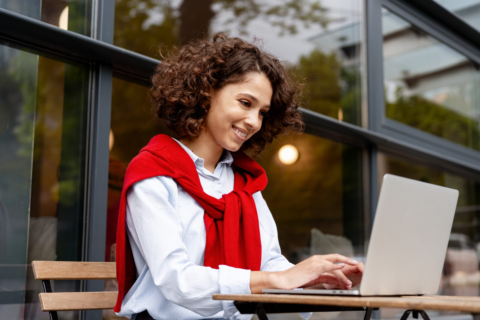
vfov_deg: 24.6
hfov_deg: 36.2
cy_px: 160
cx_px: 240
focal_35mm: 55
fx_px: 733
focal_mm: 55
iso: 200
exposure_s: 1/320
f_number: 3.2
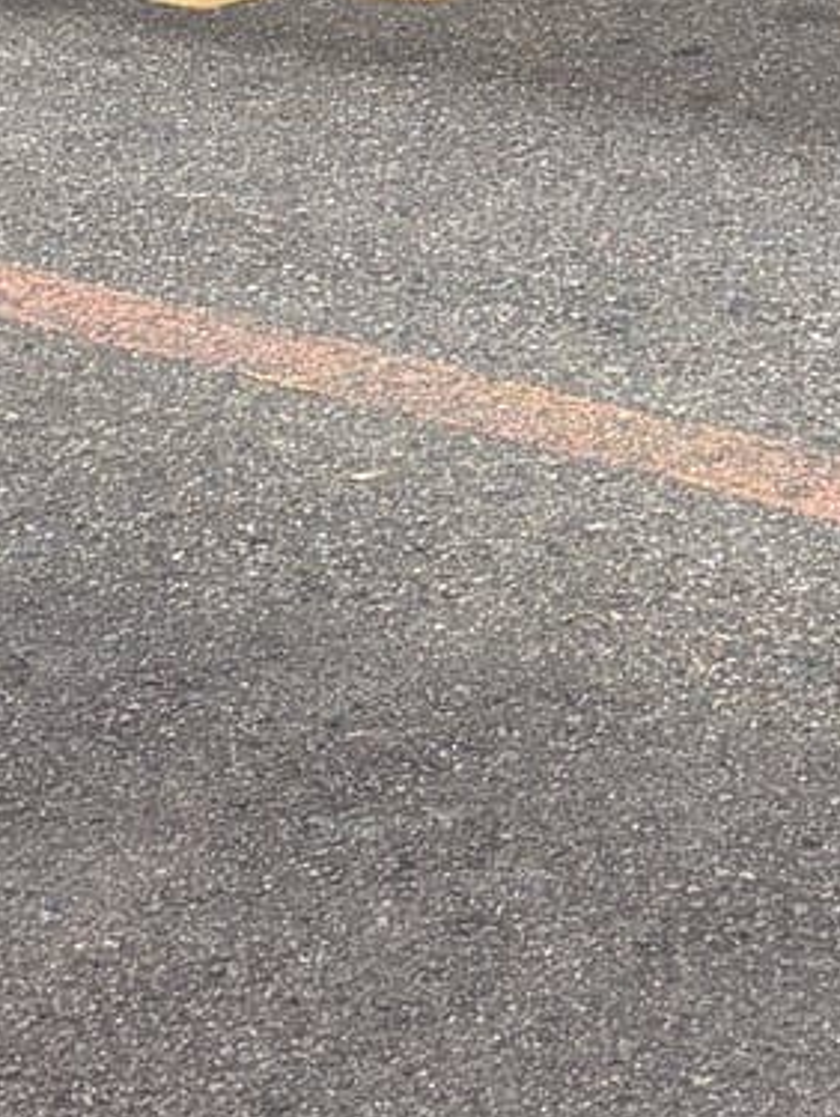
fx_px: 4296
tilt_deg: +6.6
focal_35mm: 133
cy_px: -1200
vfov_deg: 12.7
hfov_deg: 11.1
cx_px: 617
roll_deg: +0.3
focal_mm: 5.96
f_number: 1.6
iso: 50
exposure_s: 1/791
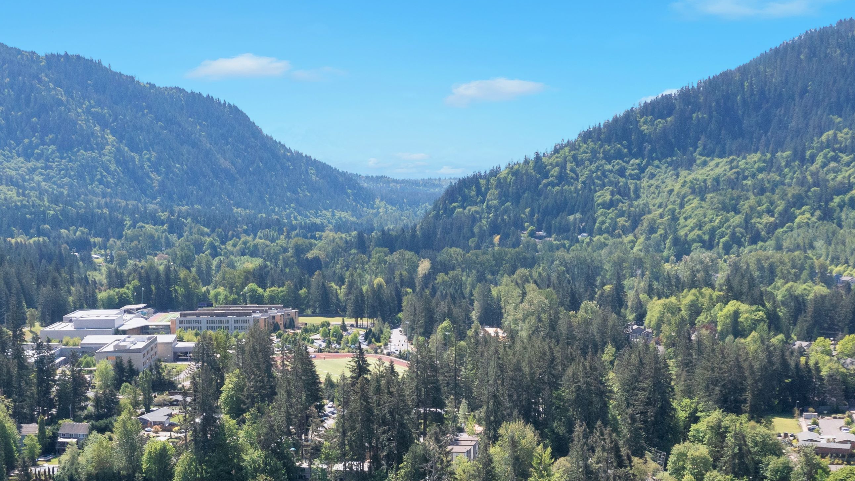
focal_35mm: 62
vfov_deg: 19.2
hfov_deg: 33.8
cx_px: 364
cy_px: 404
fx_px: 1406
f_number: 4
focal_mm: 10.26
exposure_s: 1/2000
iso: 400
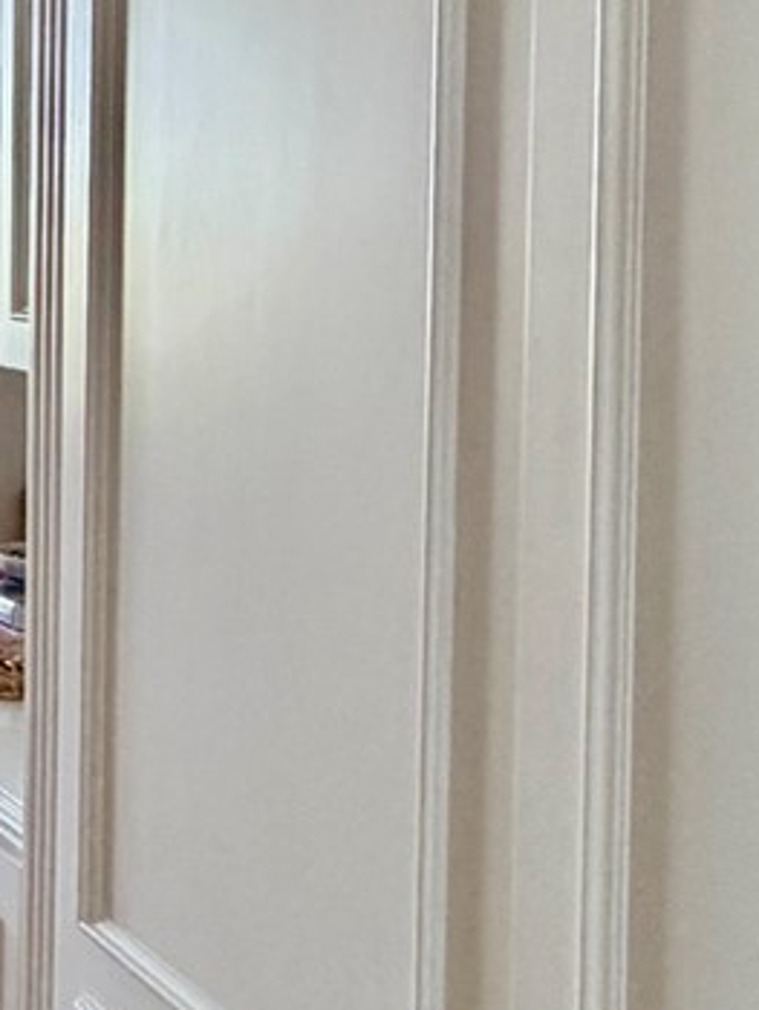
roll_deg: -0.2
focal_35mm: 64
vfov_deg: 29.8
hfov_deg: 18.7
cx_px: -540
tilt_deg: -0.1
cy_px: 268
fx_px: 1869
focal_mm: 2.22
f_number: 2.2
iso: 320
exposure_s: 1/77
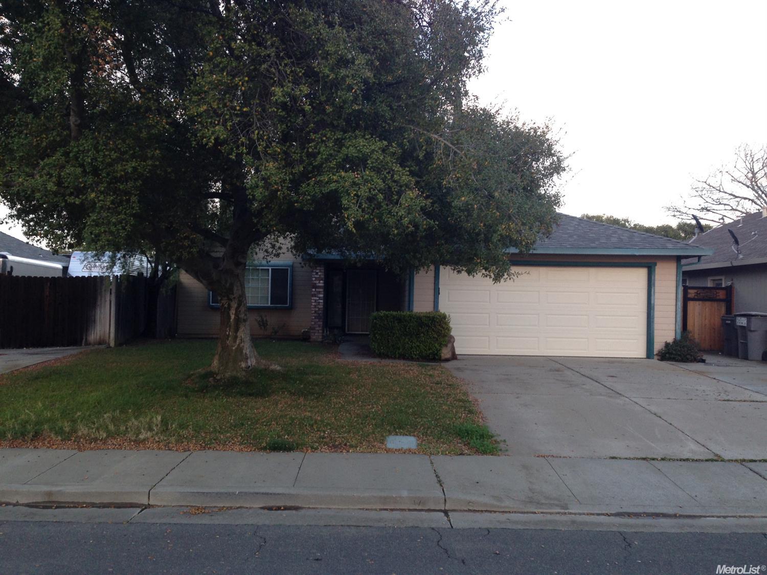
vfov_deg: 42.9
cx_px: 384
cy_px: 288
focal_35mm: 33
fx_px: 731
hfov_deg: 55.4
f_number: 2.4
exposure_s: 1/120
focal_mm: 4.12
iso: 64
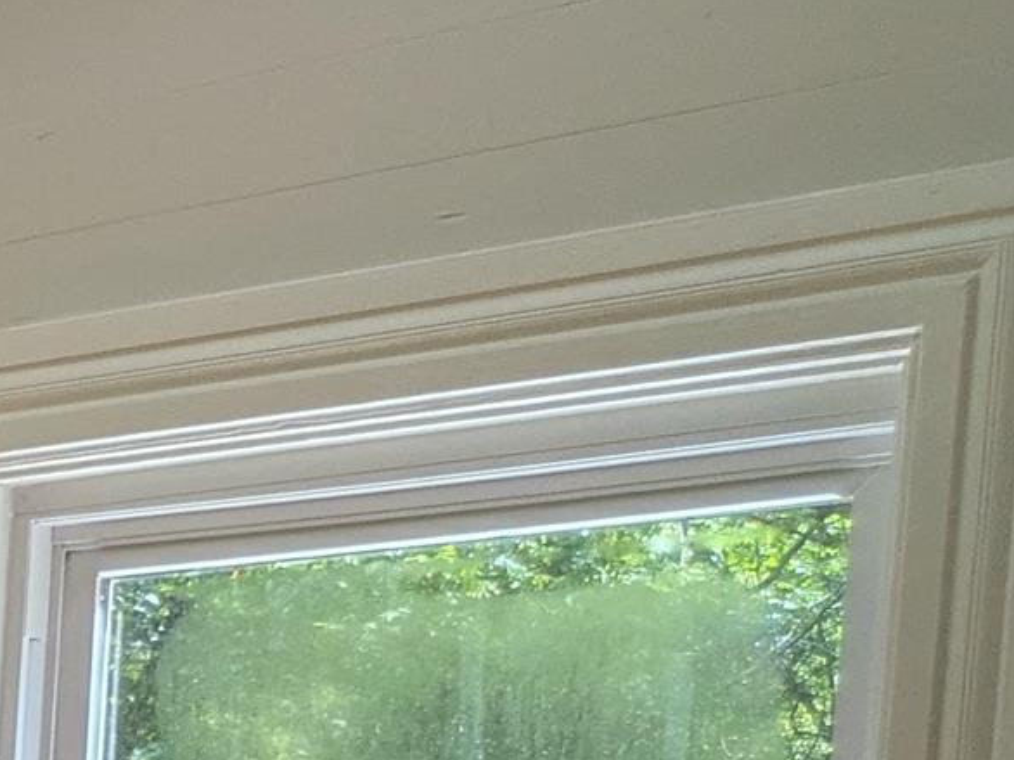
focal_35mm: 131
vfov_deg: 10.5
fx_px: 3836
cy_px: 1432
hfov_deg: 11.7
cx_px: -1559
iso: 45
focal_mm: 5.43
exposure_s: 1/487
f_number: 1.89
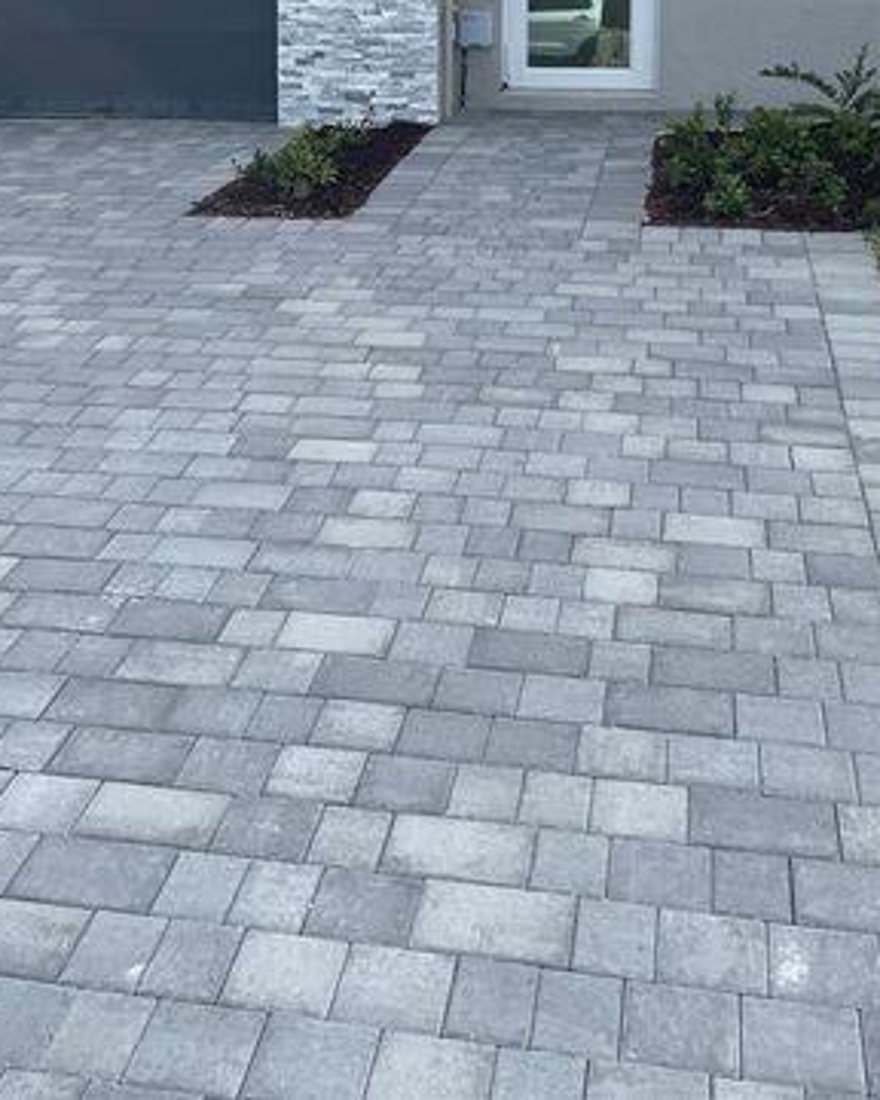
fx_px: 1530
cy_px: 84
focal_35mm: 47
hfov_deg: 32.1
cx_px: 403
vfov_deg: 36.7
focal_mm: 4.2
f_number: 1.6
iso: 32
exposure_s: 1/2174
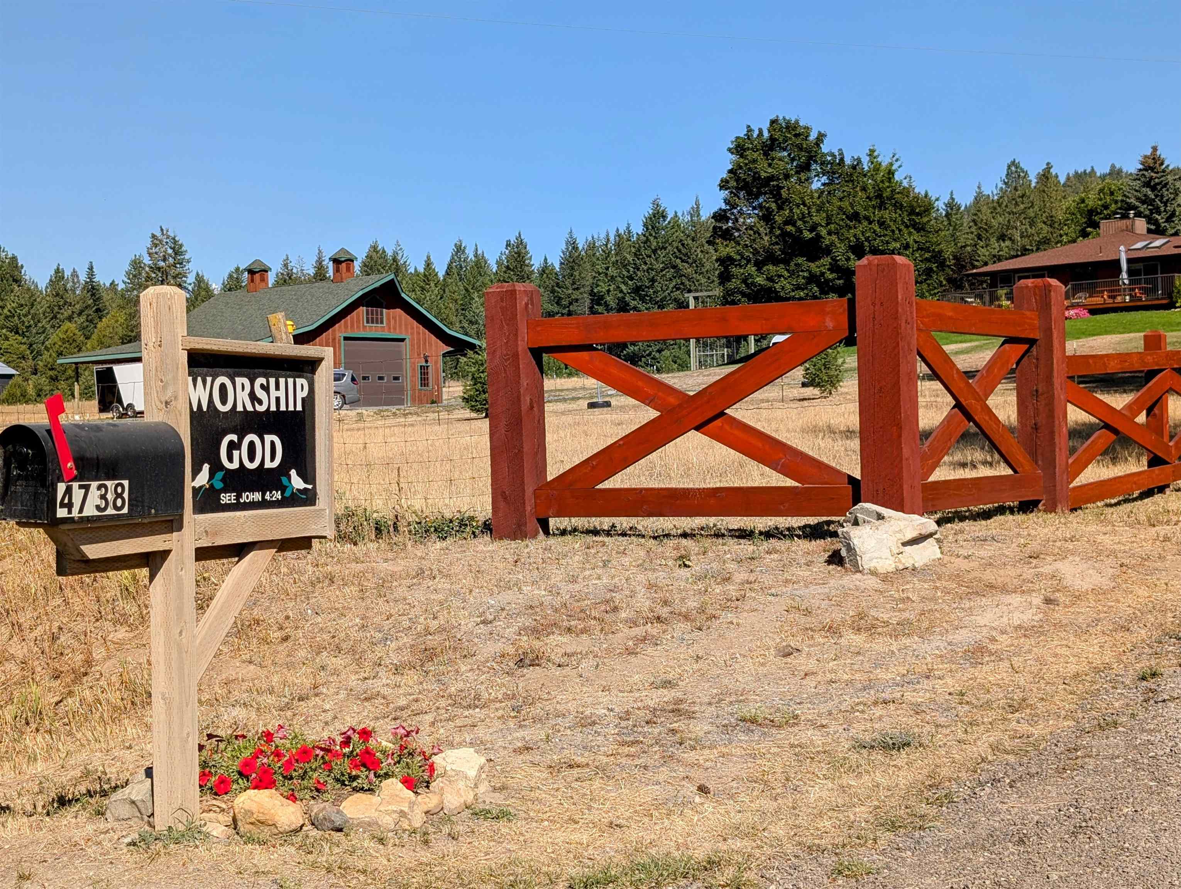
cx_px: 590
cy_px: 444
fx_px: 1674
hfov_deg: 38.9
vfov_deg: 29.7
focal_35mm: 49
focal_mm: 6.9
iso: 18
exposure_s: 1/1203
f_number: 1.68
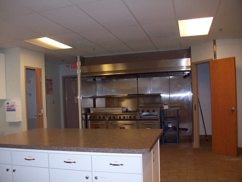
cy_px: 91
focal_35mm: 34
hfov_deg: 54.0
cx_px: 121
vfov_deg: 41.8
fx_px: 238
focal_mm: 5.7
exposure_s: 1/60
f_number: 2.8
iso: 200
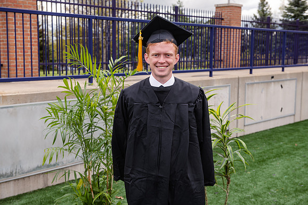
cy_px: 102
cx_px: 154
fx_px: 471
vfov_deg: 24.6
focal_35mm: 55
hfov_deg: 36.2
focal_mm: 55
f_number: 5.6
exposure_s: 1/200
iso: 160
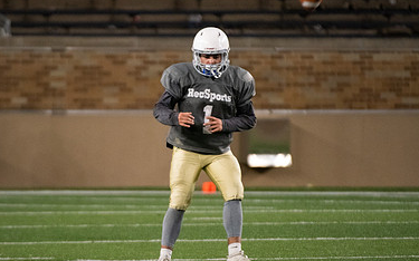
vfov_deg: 2.1
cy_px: 121
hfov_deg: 3.3
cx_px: 170
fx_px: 7202
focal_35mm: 631
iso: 5000
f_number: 4
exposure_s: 1/500
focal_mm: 400
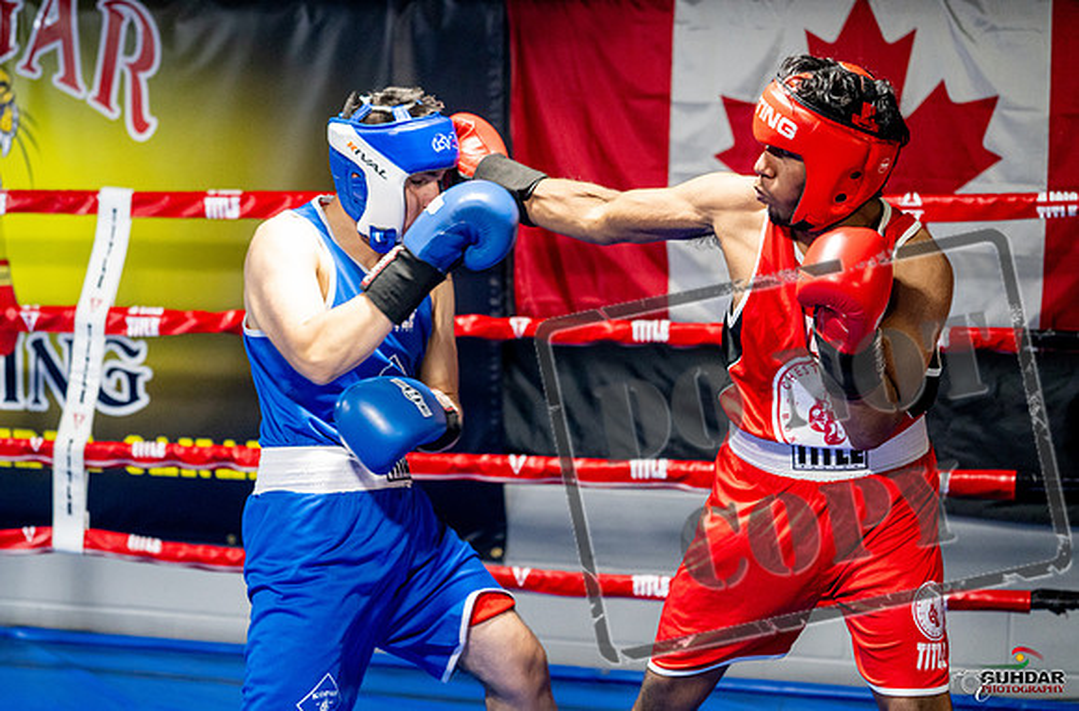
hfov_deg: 27.0
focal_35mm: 75
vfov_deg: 18.0
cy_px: 429
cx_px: 419
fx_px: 2244
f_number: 2
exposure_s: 1/800
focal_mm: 60
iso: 4000
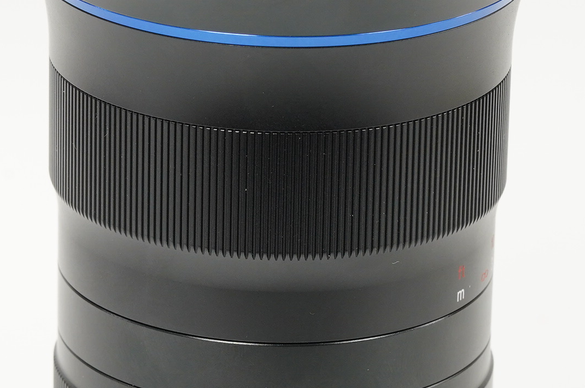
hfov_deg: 8.1
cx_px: 291
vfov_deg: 5.4
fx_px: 4107
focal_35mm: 253
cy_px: 253
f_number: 11
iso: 1000
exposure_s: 1/10
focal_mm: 90
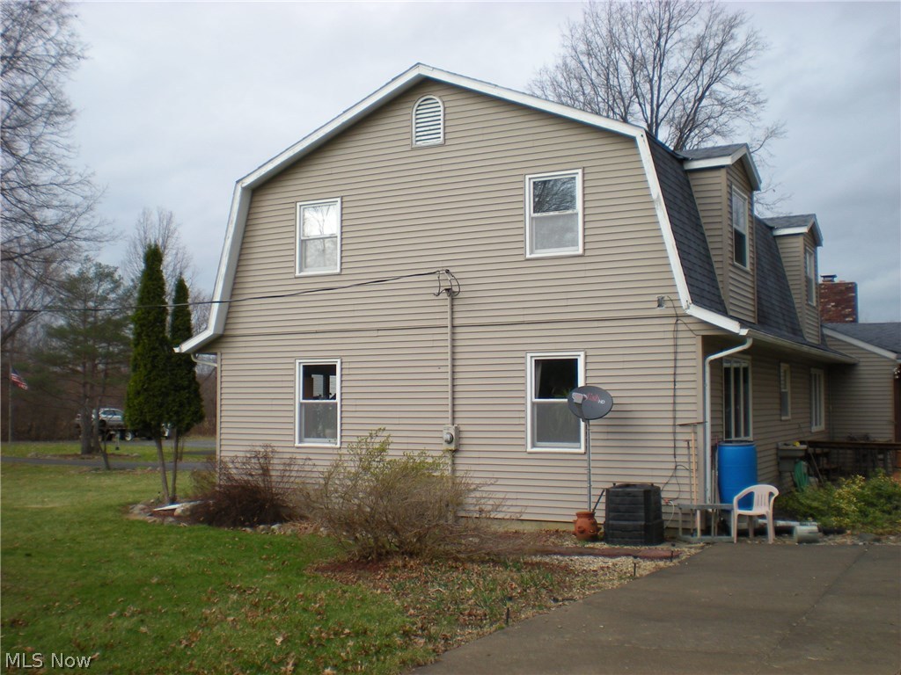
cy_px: 338
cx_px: 450
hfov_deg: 49.0
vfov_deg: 37.7
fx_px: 989
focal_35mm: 38
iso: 64
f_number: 4.6
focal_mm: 6.3
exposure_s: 1/258
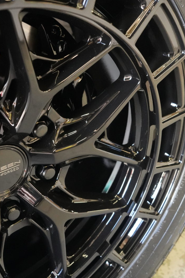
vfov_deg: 40.9
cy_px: 113
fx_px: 370
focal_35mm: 48
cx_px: 91
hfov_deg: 28.1
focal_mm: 33
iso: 12800
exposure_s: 1/80
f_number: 4.5
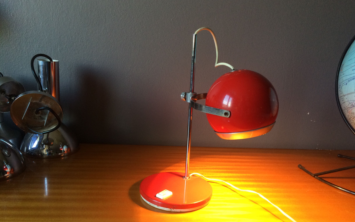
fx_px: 300
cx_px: 179
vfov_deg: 40.5
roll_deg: -3.7
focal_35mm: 31
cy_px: 125
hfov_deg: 61.2
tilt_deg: -14.4
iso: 64
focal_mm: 4.15
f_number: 2.2
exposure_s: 1/33
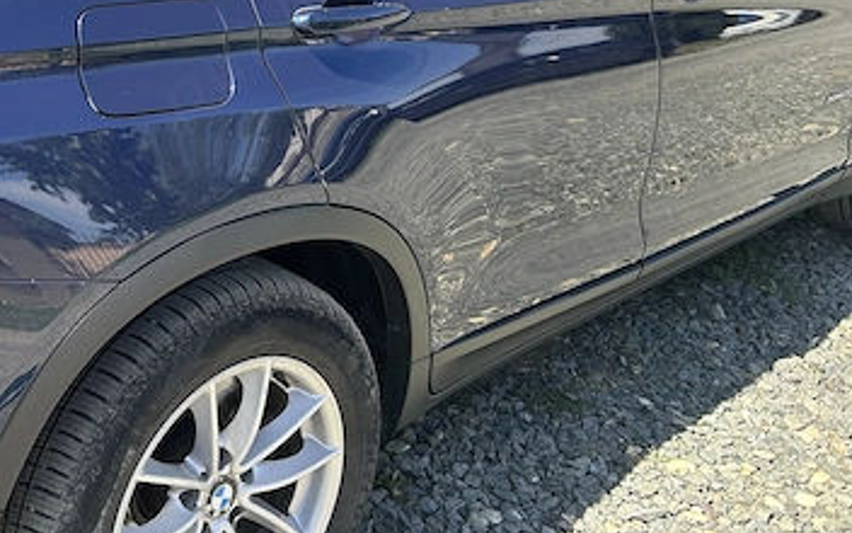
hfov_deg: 40.5
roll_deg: -0.2
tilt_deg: -15.8
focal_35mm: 47
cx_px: 145
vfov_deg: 26.3
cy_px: 29
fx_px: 1091
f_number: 1.5
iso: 50
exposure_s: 1/687
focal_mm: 5.7
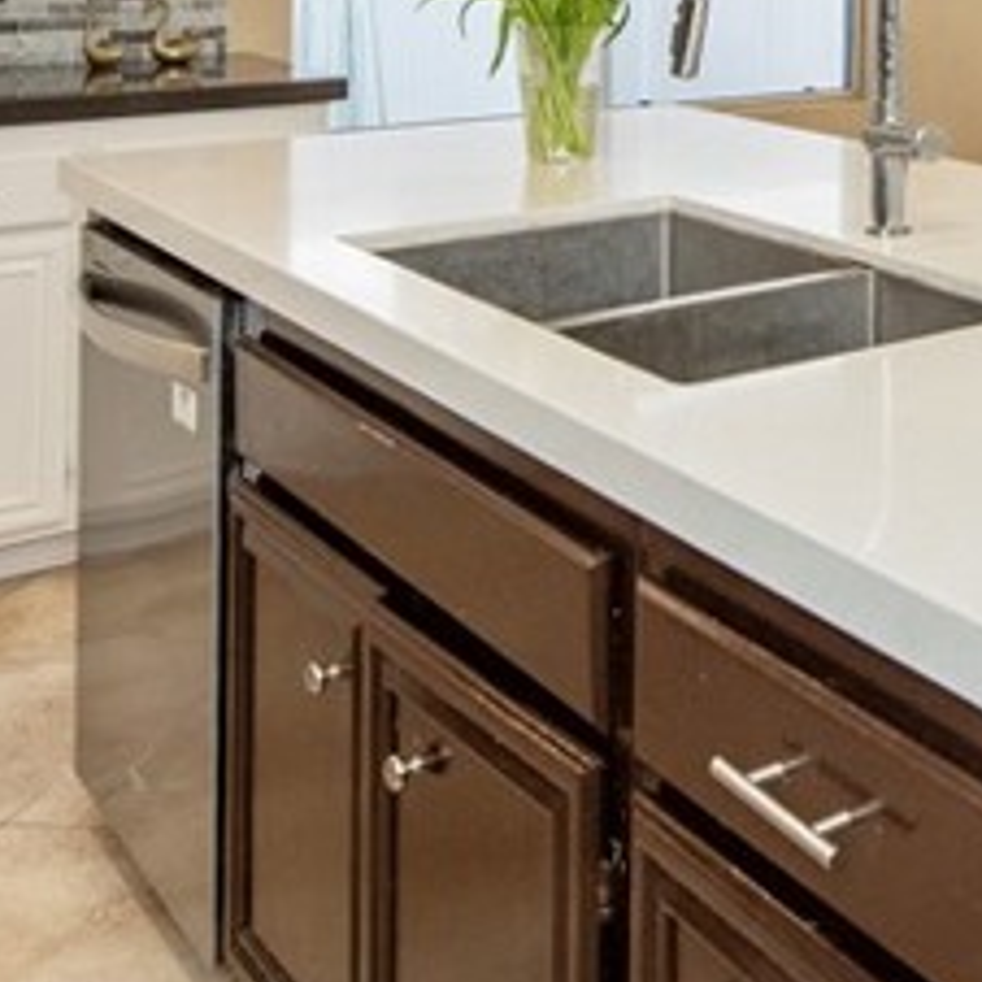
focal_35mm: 54
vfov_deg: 28.3
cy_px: -137
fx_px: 1733
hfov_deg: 29.2
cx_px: 1025
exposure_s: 1/125
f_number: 5.6
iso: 800
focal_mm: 14
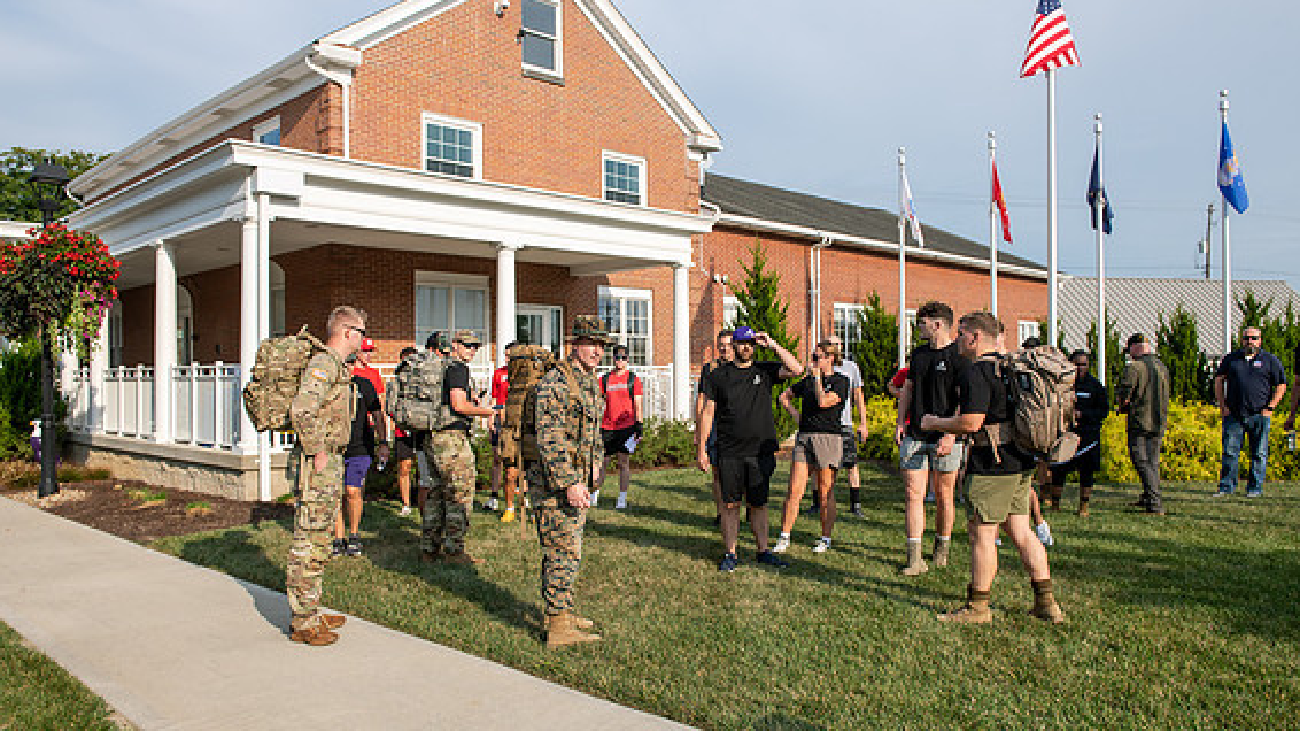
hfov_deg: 66.1
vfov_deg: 40.1
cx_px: 648
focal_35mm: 29
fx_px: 999
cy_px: 367
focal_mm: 27
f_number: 6.3
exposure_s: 1/320
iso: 80
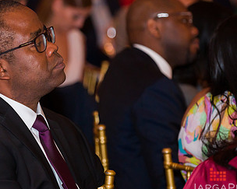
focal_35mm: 224
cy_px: 58
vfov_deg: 6.9
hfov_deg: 8.6
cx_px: 39
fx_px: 1571
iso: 1600
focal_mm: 125
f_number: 3.2
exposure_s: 1/200
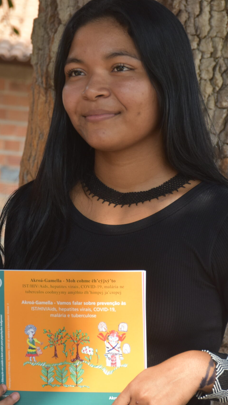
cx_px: 30
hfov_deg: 6.8
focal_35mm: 178
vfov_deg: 12.1
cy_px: 203
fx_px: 1910
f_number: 8
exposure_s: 1/250
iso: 250
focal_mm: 75
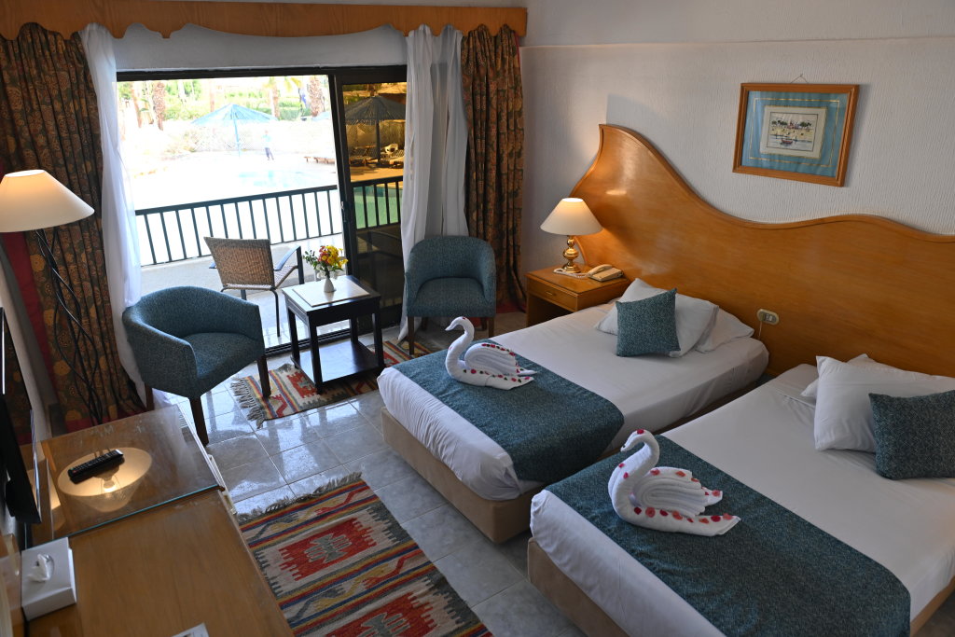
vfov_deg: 53.1
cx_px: 478
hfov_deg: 73.7
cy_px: 318
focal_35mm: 24
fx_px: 637
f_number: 5.6
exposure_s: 1/100
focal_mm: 24
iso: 320
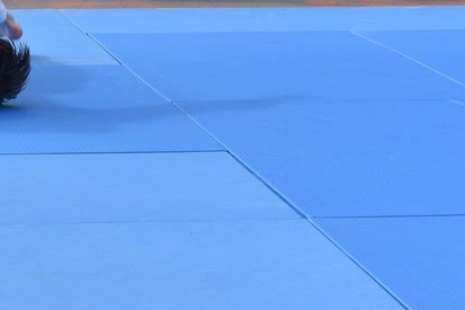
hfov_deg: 10.9
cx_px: -73
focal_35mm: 186
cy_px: -22
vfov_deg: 7.3
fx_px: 2401
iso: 100
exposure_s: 1/500
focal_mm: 50
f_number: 6.3
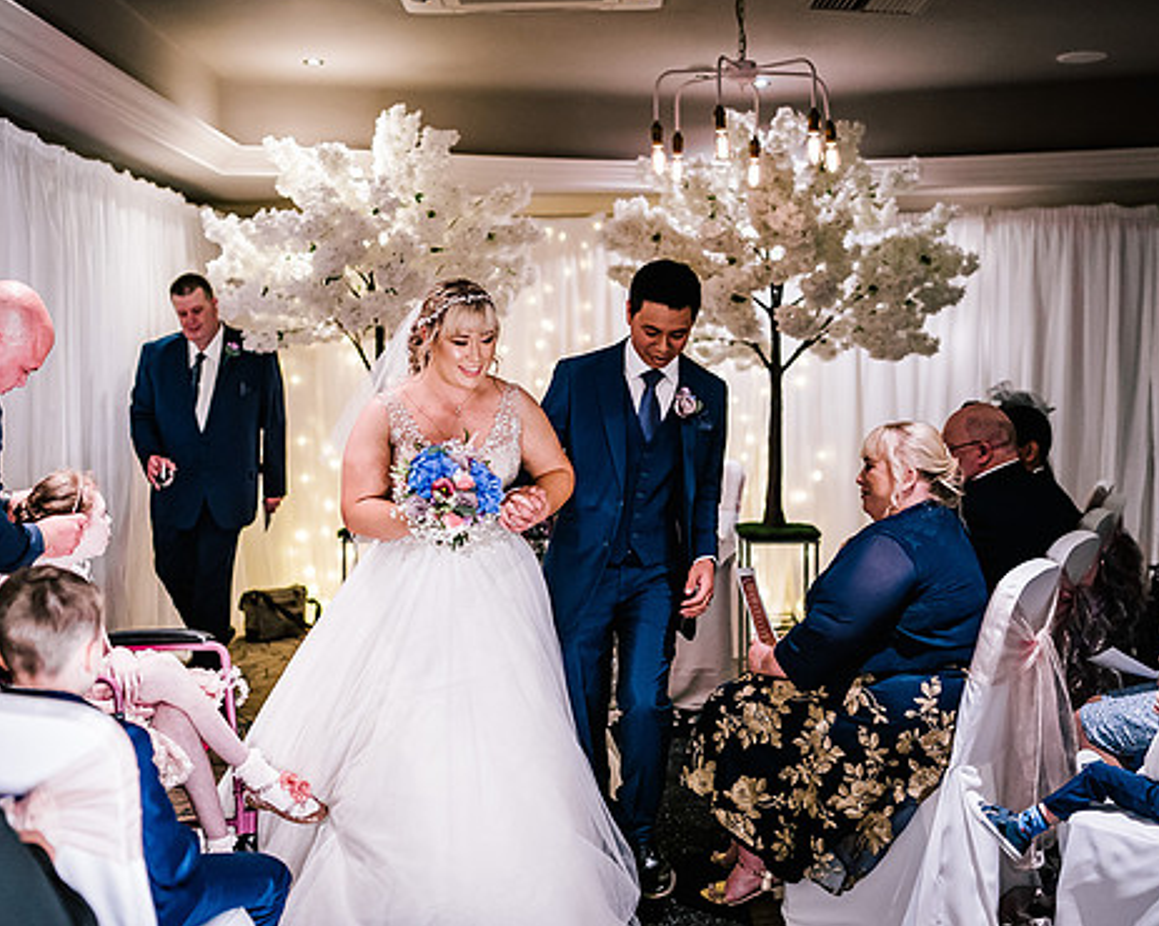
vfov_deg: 35.7
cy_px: 449
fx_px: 1440
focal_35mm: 42
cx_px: 501
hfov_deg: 43.7
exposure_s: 1/250
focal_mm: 35
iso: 2500
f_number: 1.4
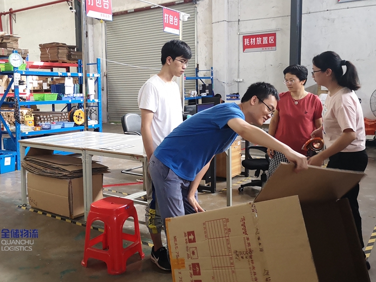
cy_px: 110
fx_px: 380
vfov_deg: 40.5
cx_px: 166
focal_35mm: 35
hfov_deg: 52.5
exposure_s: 1/100
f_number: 1.8
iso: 400
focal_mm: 3.95
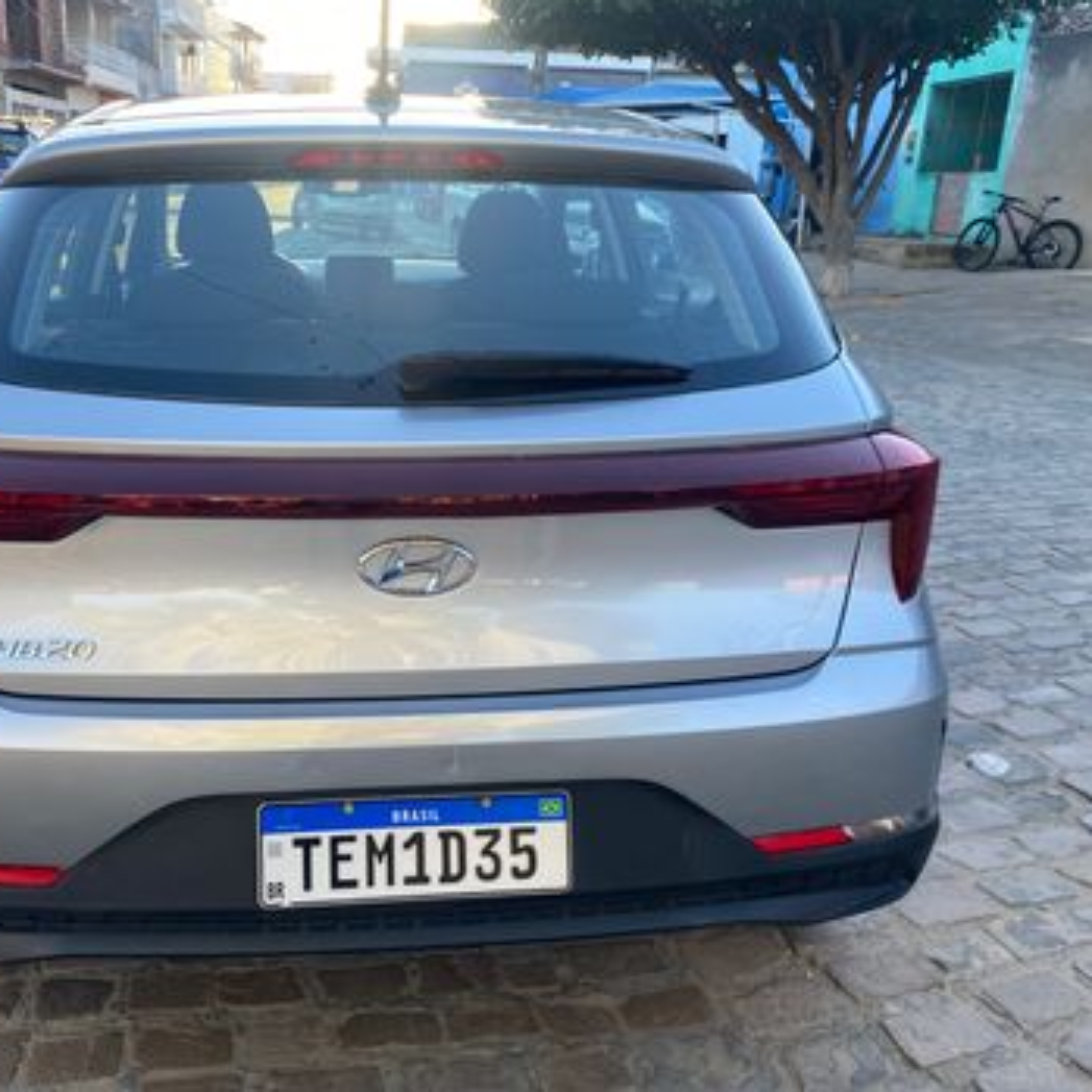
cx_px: 438
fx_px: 1106
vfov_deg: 52.5
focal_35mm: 31
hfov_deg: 52.2
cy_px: 548
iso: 32
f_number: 1.8
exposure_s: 1/142
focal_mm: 4.25
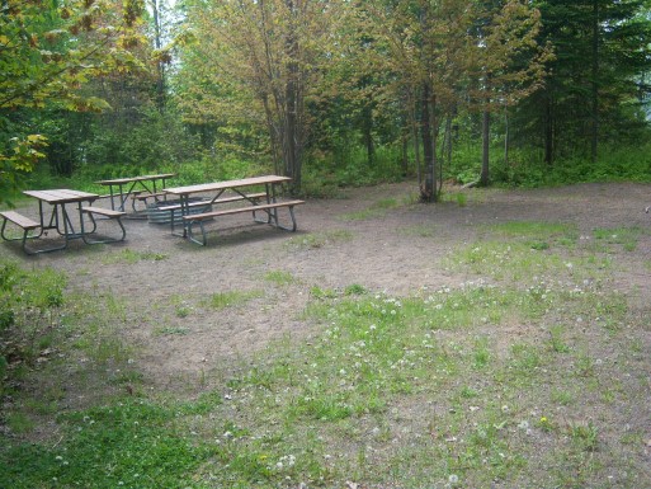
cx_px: 326
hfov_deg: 51.3
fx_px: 677
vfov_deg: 39.7
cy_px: 244
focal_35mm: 36
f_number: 2.8
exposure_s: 1/500
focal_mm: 7.5
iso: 80
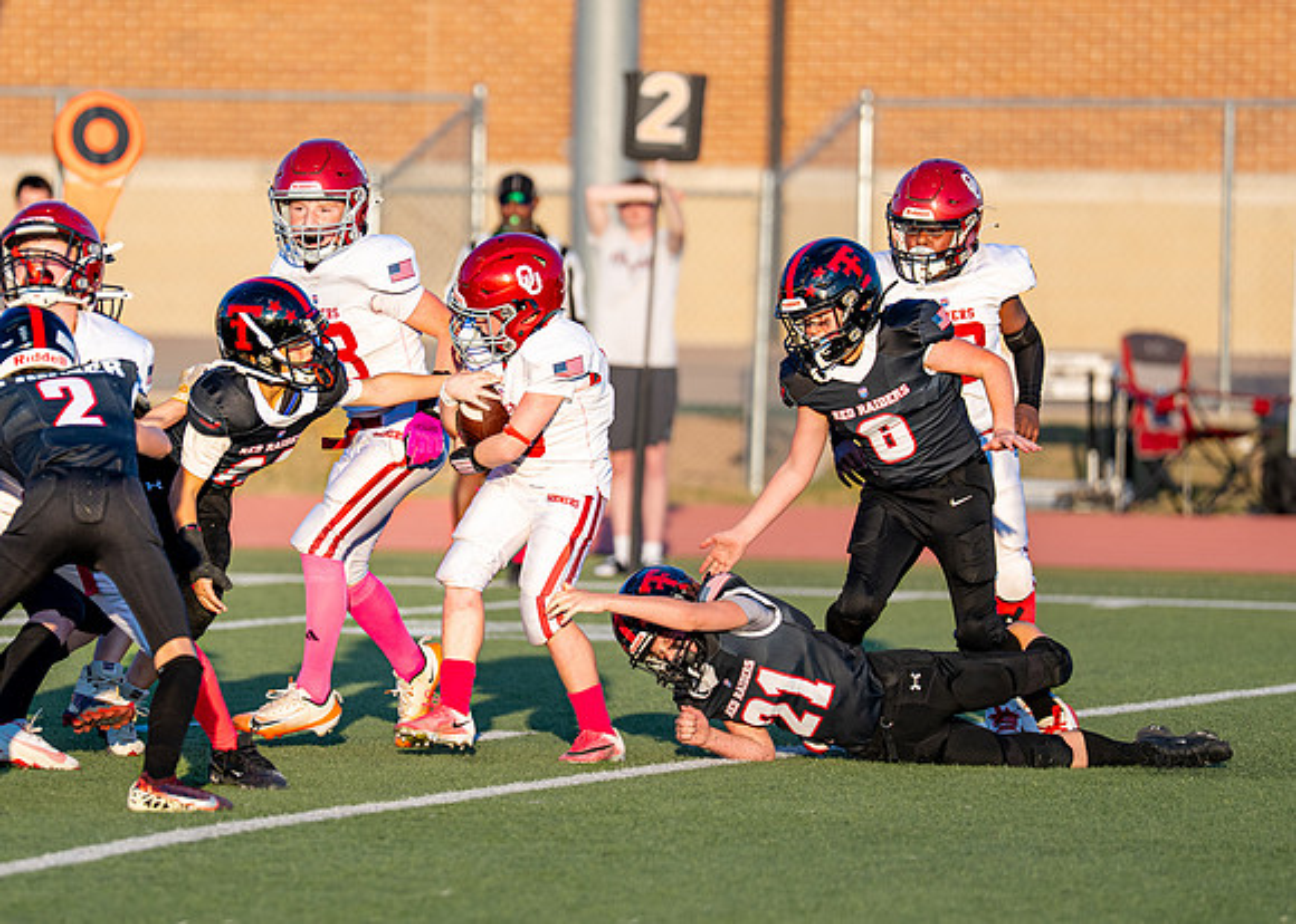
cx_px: 479
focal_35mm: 338
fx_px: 12423
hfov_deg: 6.0
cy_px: 342
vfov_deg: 4.3
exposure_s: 1/1000
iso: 100
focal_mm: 200
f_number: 2.8
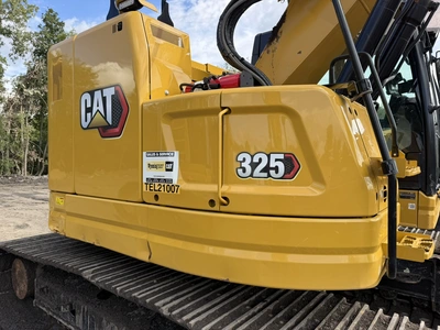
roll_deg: +0.0
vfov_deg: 56.8
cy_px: 165
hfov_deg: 71.6
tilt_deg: -1.7
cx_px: 220
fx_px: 305
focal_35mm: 24
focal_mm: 6.76
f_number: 1.78
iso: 80
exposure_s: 1/1314
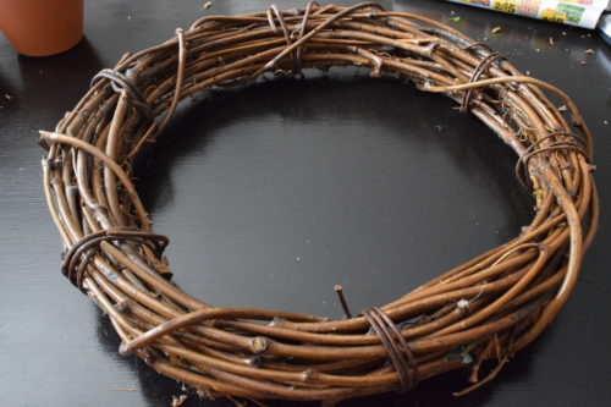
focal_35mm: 34
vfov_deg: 38.3
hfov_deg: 55.1
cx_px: 306
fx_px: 585
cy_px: 204
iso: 6400
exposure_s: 1/25
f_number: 13
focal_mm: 23
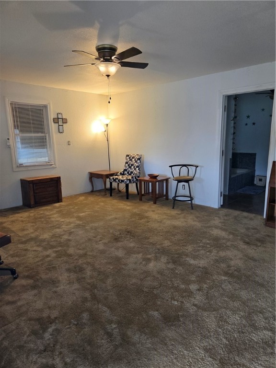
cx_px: 138
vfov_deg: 73.9
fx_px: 245
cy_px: 184
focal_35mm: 23
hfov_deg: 58.9
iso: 320
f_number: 1.8
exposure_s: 1/120
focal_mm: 5.4
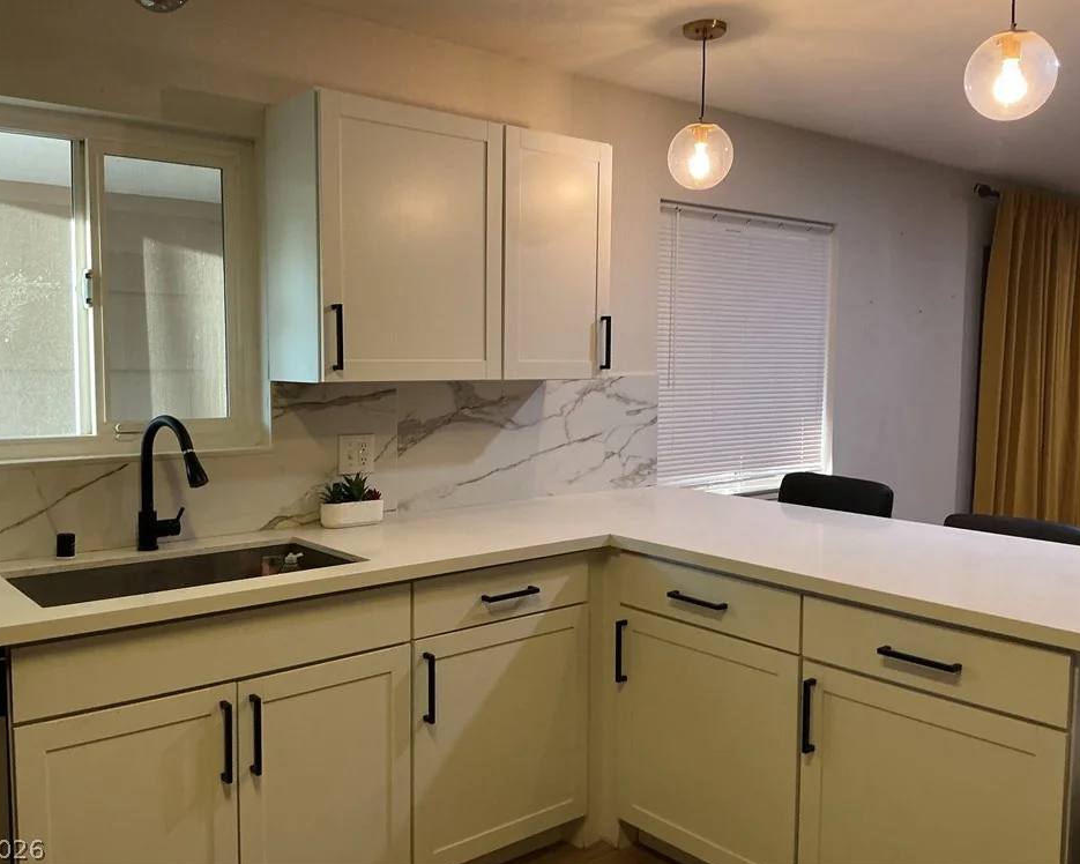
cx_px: 509
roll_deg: -0.4
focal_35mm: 31
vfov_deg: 47.1
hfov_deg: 57.1
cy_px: 425
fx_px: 991
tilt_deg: -1.9
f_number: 1.8
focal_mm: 3
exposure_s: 1/60
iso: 125
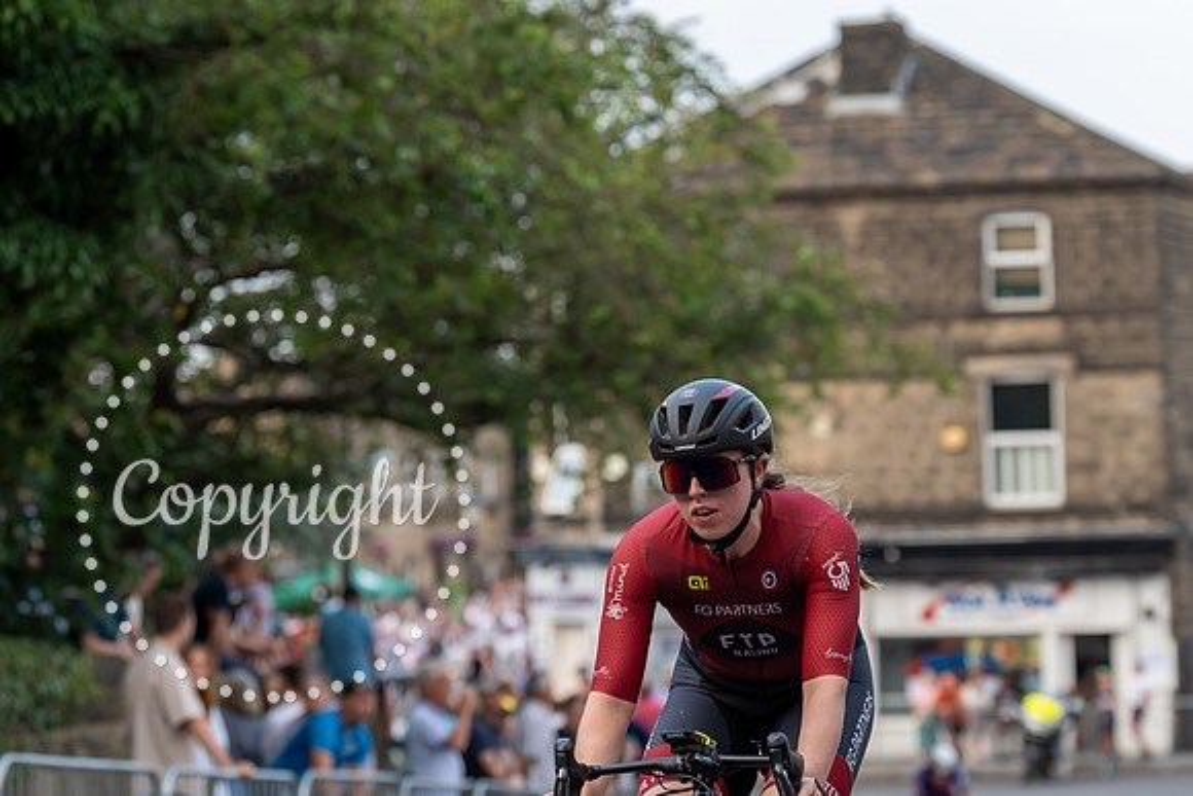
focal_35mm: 126
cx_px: 672
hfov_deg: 16.2
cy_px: 348
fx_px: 4180
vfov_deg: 10.9
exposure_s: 1/800
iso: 800
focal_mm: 112
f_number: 4
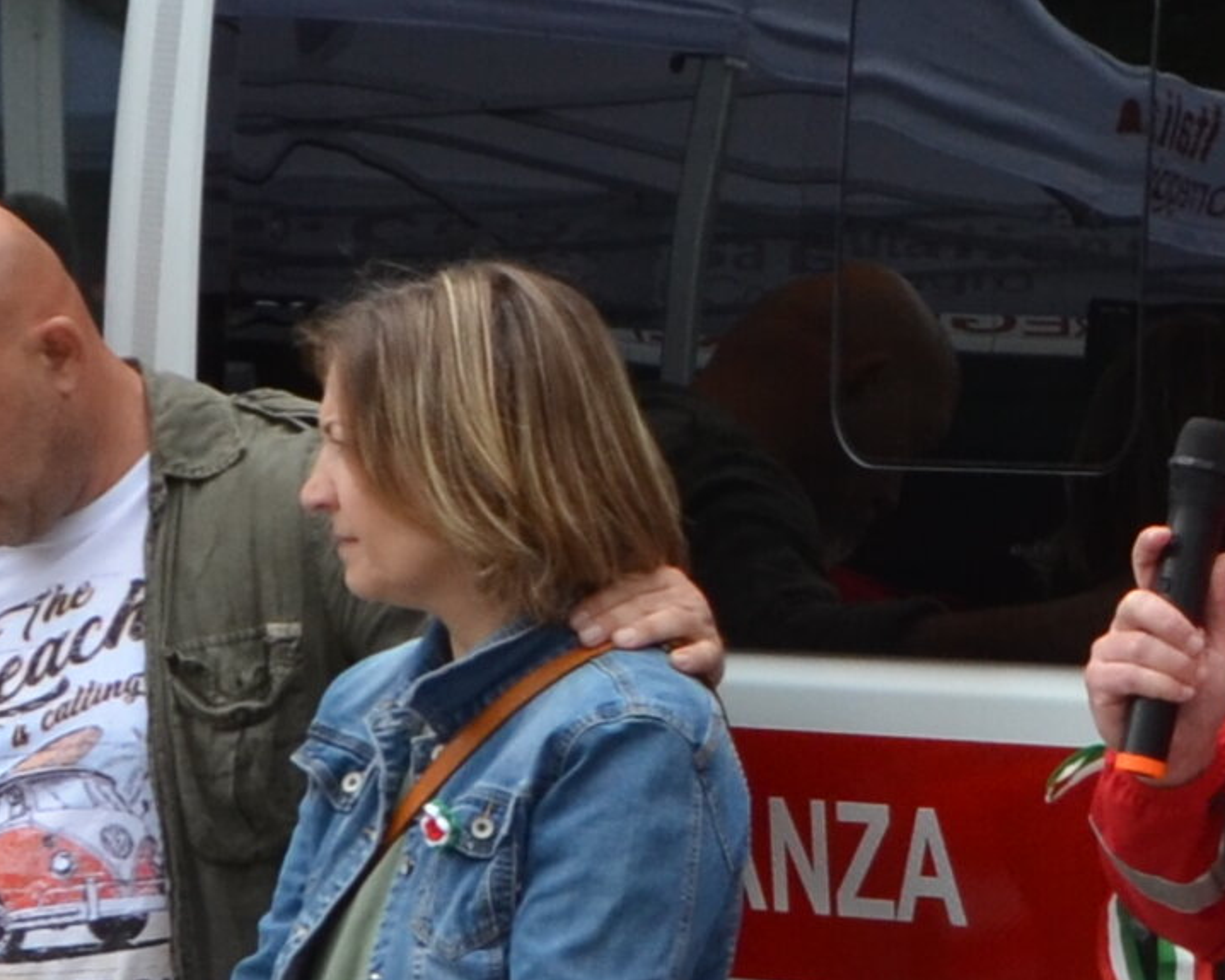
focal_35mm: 270
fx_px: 9786
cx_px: 2658
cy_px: 1134
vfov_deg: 5.7
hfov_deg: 6.9
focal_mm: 28
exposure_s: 1/250
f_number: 8
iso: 400
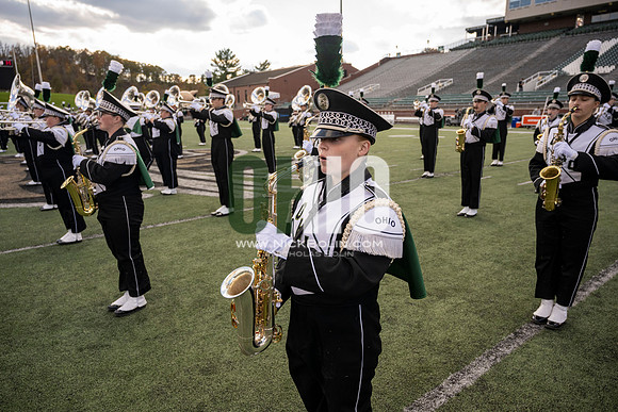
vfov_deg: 53.2
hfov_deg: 73.7
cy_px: 206
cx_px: 309
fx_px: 412
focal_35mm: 24
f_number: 4
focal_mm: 24
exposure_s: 1/2000
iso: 500
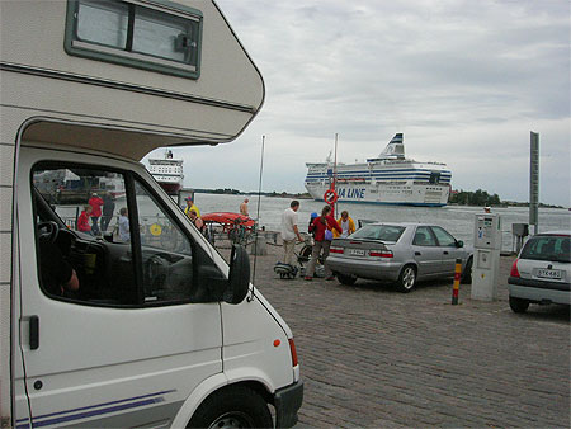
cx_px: 286
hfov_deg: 49.0
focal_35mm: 38
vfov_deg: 37.8
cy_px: 214
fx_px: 627
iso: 400
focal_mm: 7.8
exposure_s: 1/1724
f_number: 4.8
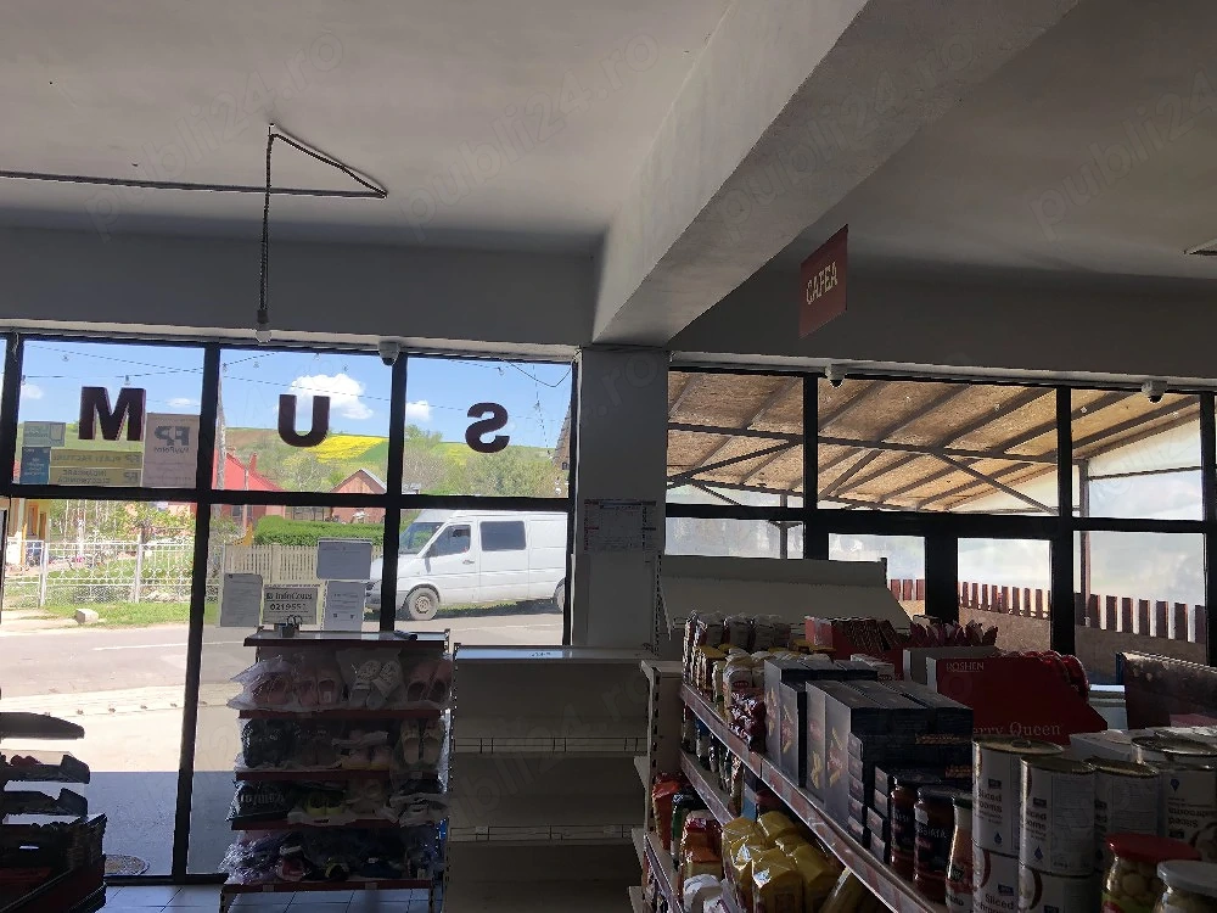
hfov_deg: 63.4
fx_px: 984
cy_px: 456
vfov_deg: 49.7
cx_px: 608
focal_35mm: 28
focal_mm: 4
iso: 25
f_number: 1.8
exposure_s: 1/200
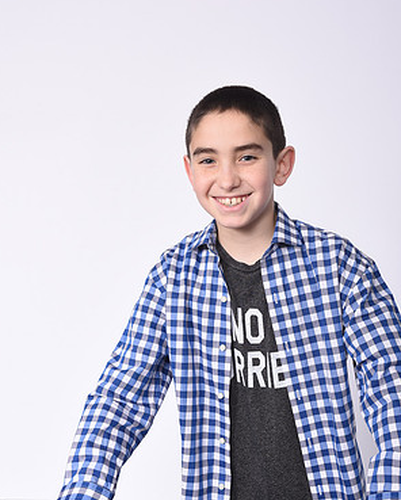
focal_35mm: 56
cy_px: 297
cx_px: 242
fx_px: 829
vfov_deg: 33.4
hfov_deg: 27.1
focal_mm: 38
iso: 200
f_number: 8
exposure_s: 1/250
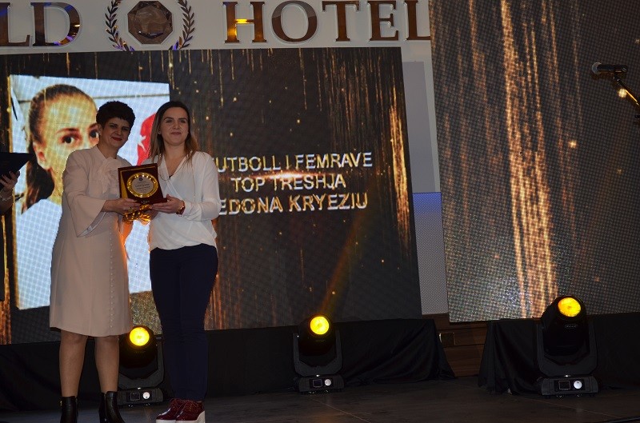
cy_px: 212
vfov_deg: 20.5
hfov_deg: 30.6
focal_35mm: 66
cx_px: 320
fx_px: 1170
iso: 400
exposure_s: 1/100
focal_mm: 44
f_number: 5.3
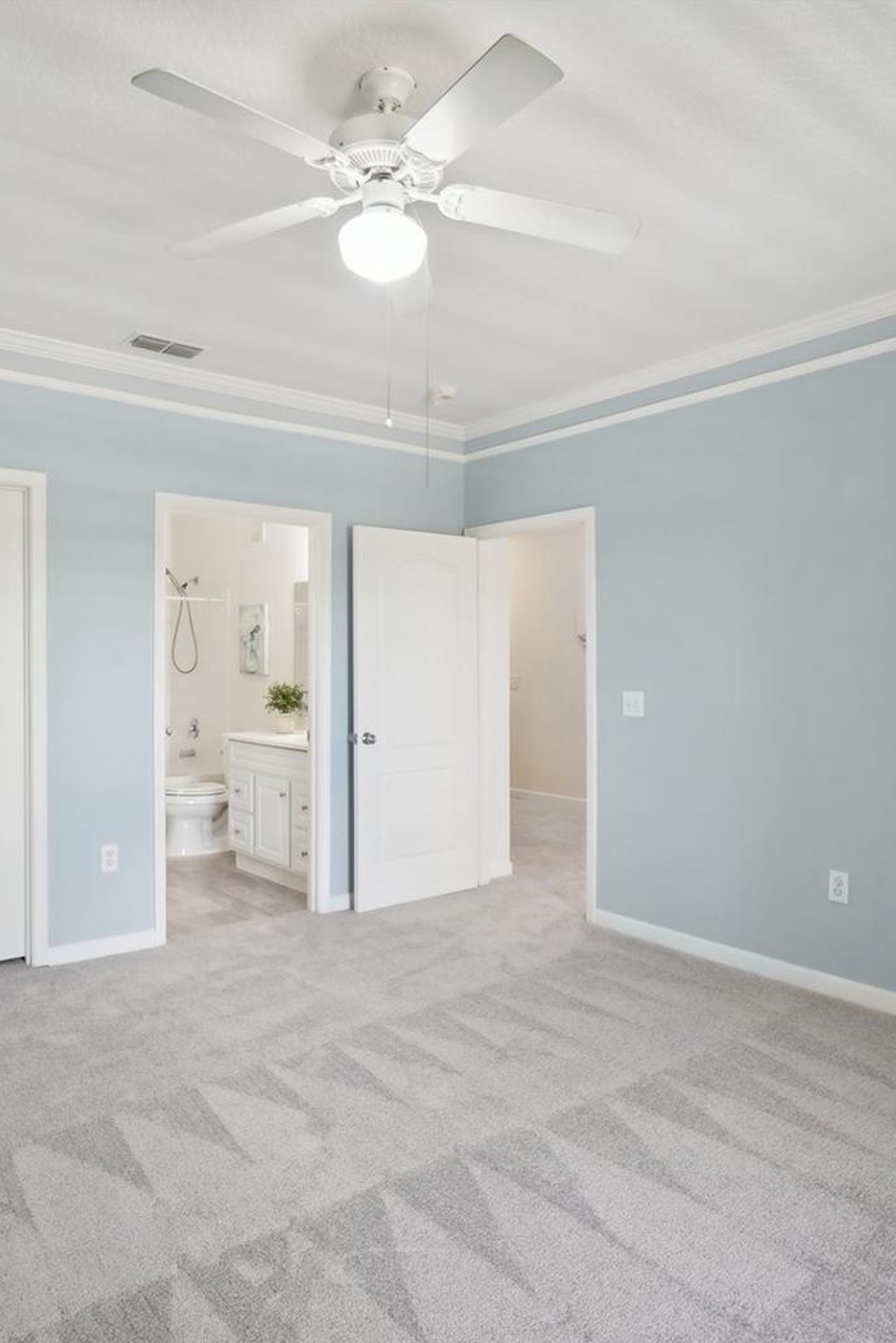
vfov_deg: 76.1
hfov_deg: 55.1
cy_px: 680
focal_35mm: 23
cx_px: 406
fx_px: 858
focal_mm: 10
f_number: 4
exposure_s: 1/60
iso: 400
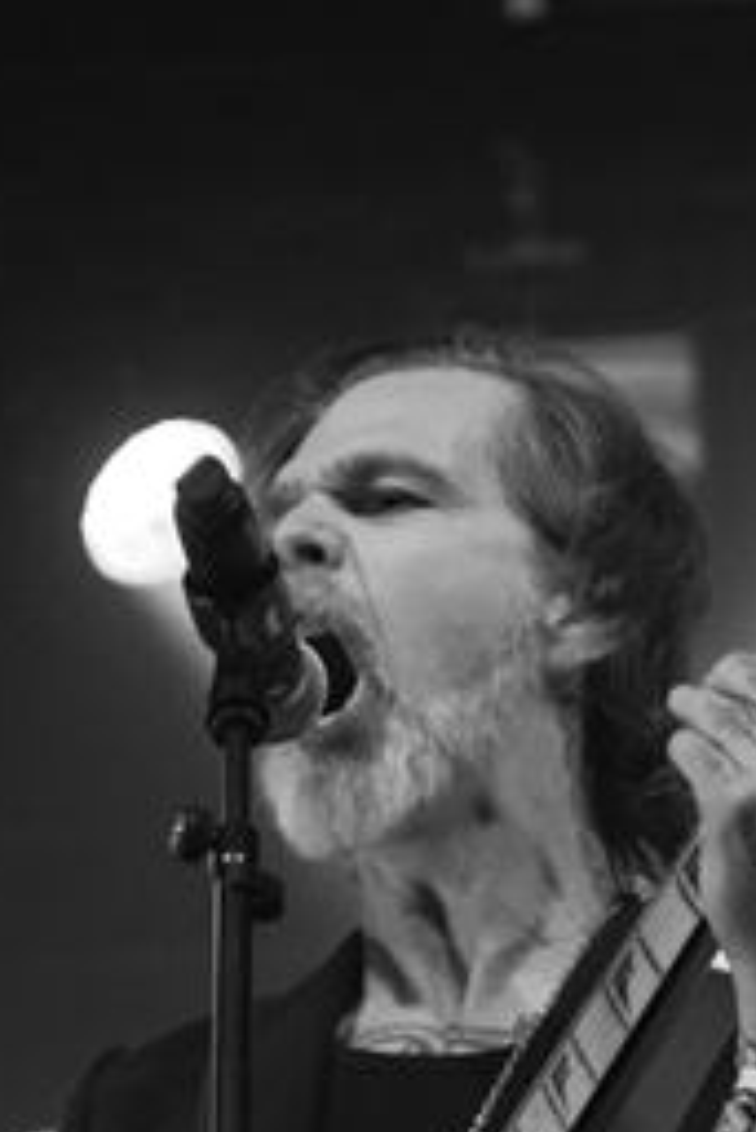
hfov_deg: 9.3
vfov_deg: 13.6
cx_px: 535
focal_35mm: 147
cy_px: 1327
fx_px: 4637
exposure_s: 1/320
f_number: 1.8
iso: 2200
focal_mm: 35
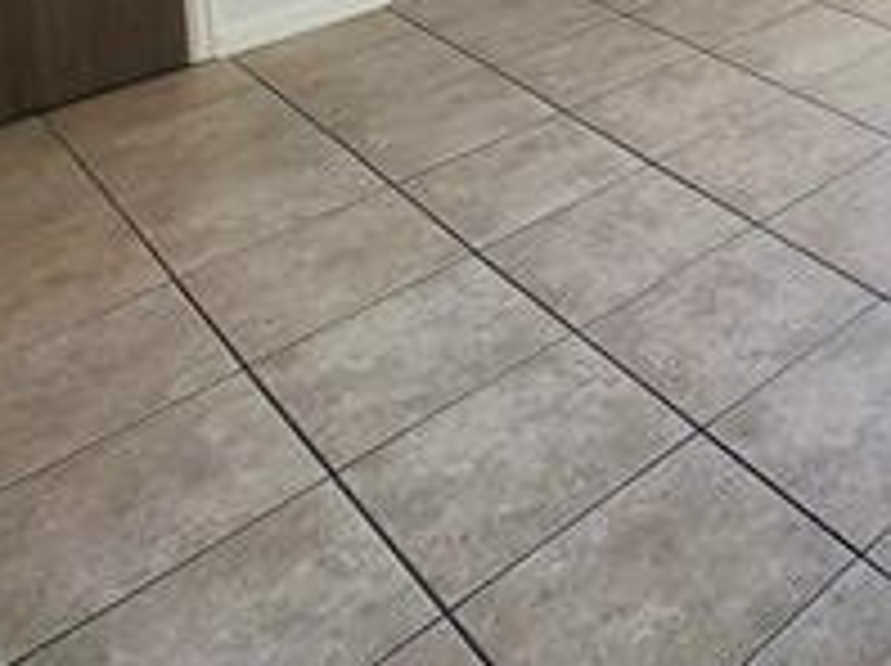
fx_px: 1080
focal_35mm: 42
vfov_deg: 24.3
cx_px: 1112
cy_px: -403
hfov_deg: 34.3
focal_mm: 2.2
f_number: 2.2
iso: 80
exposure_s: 1/60.2
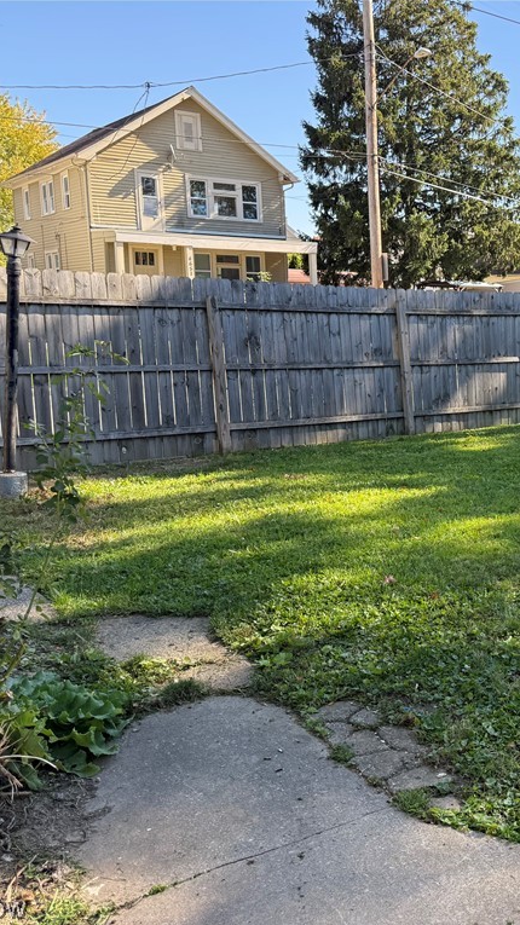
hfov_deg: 31.2
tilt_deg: -8.5
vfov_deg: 56.6
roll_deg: -0.5
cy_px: 463
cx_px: 520
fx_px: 858
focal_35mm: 35
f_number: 1.78
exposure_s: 1/849
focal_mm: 6.76
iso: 100
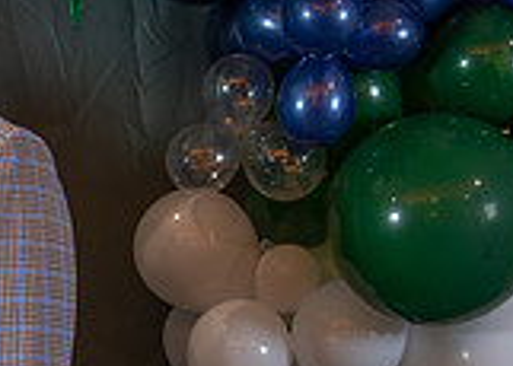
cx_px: -353
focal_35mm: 196
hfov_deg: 9.8
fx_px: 2856
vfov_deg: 7.3
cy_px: 497
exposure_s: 1/400
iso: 1000
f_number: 1.2
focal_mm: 50
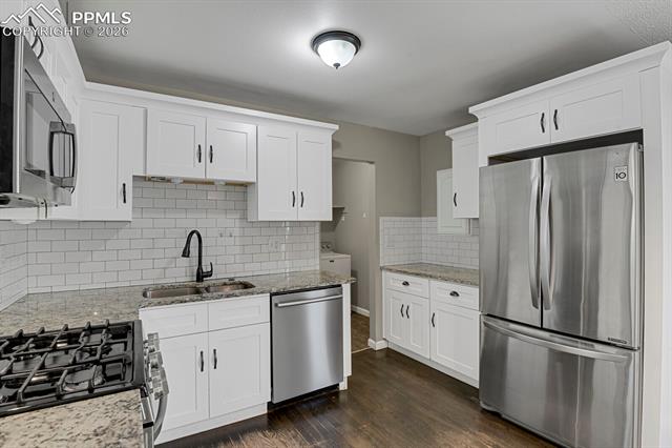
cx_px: 336
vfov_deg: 70.4
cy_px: 224
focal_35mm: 17
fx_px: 317
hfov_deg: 93.3
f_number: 8
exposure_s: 5
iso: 250
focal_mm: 17
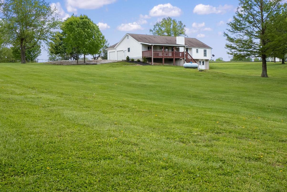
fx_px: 383
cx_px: 168
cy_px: 80
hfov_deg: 41.0
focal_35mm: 48
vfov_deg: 28.0
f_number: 7.1
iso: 400
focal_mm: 18
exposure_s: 1/500
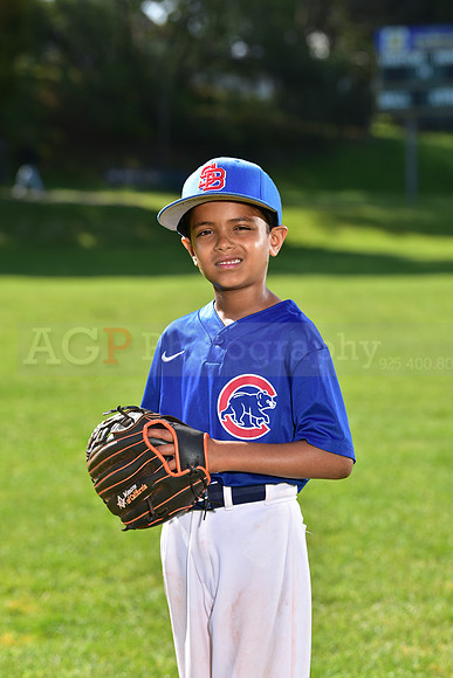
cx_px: 226
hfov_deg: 11.4
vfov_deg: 17.1
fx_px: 2263
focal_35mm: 120
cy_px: 339
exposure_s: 1/250
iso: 80
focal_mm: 120
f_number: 5
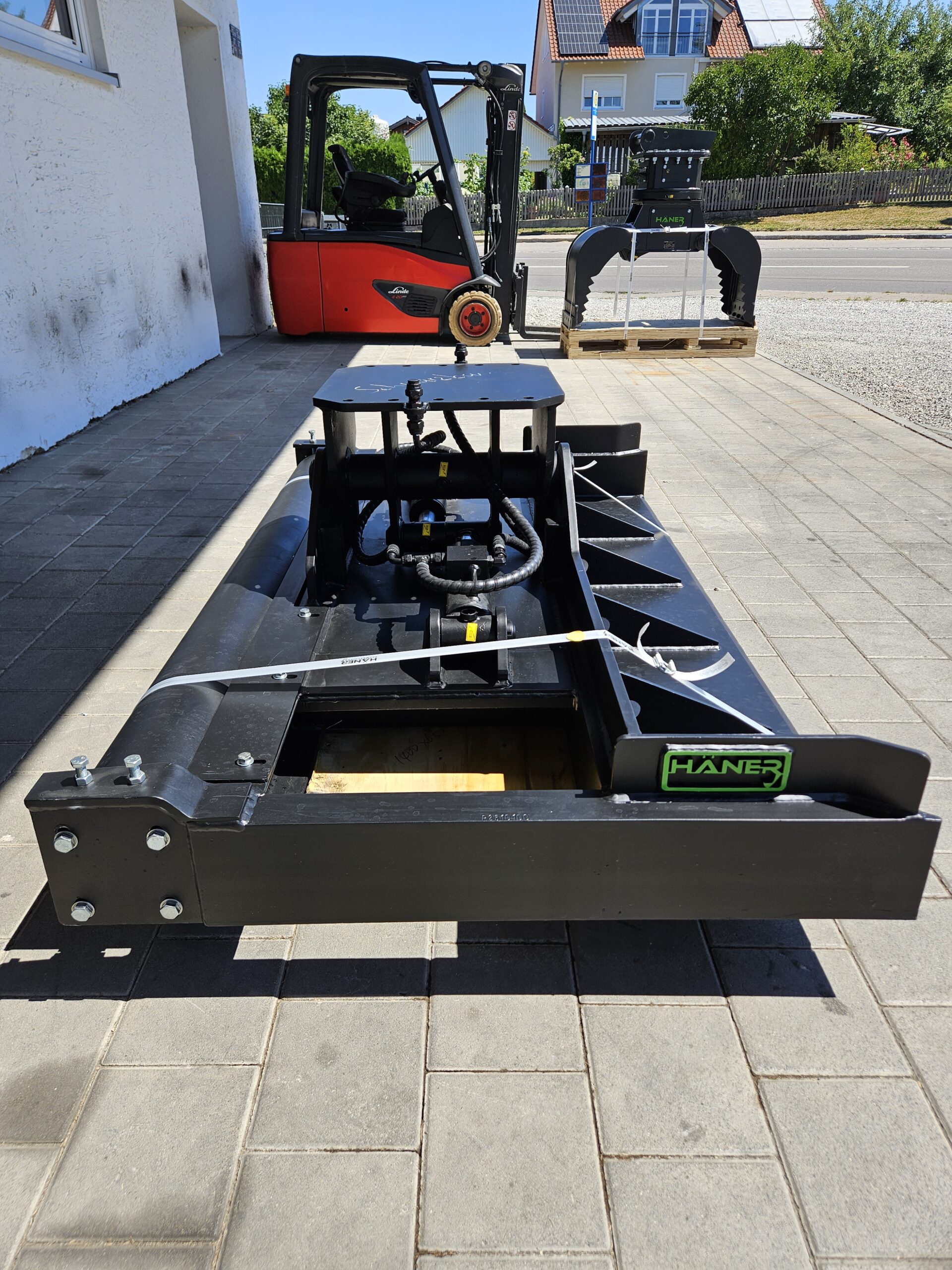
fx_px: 843
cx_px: 476
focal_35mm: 23
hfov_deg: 58.9
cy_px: 635
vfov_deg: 73.9
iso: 25
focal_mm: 5.4
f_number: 1.8
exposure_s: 1/1157
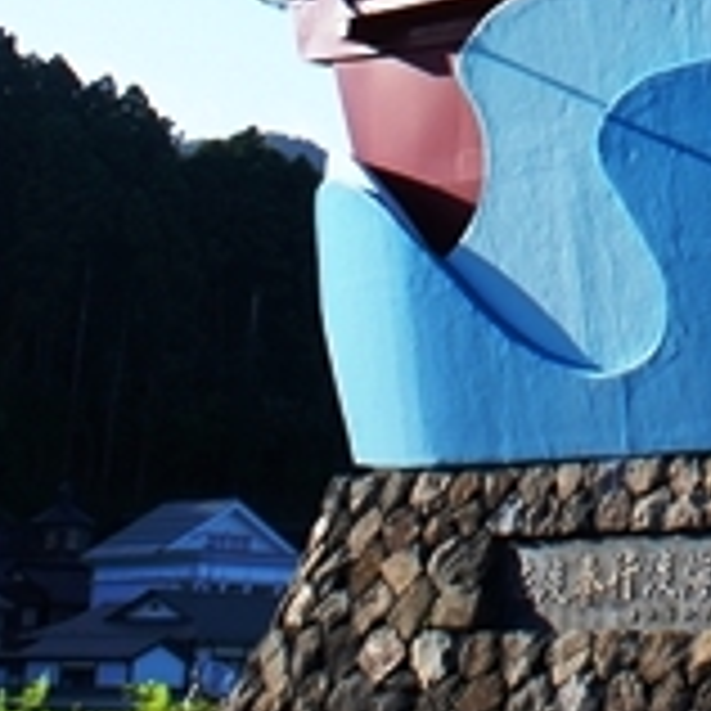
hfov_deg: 12.8
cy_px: -522
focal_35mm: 129
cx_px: 1055
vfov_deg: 12.5
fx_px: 2998
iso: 200
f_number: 13
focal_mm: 20
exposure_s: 1/160
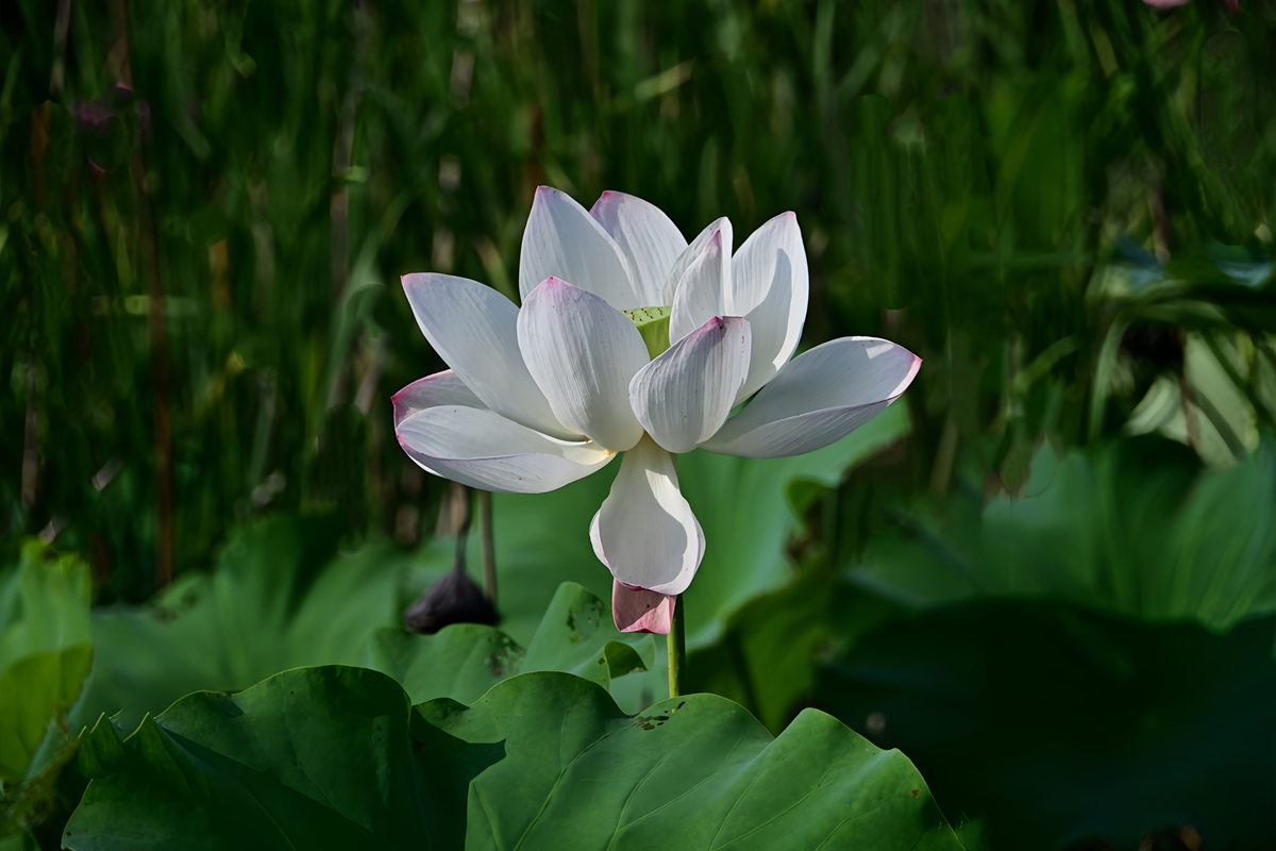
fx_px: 6025
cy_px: 426
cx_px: 638
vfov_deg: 8.1
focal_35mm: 170
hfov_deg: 12.1
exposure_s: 1/800
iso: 100
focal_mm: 170
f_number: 7.6
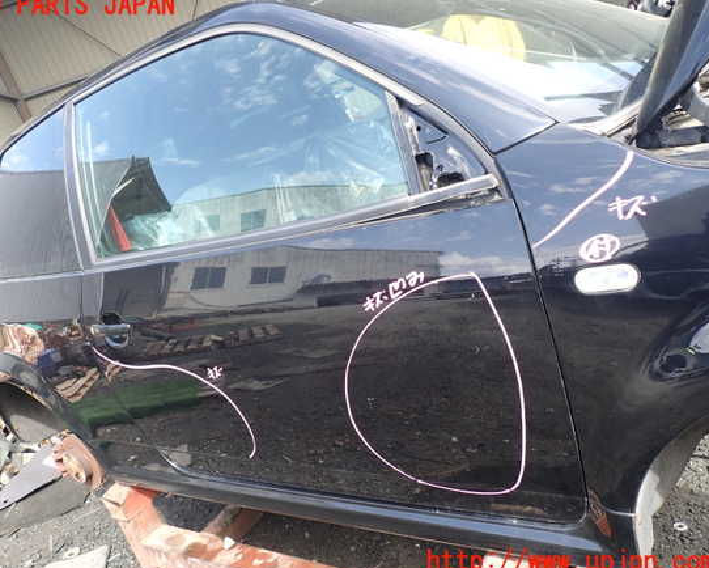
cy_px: 284
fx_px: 567
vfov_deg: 53.2
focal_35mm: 27
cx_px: 330
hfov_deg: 64.0
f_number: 2.8
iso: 100
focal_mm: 4.5
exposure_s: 1/160
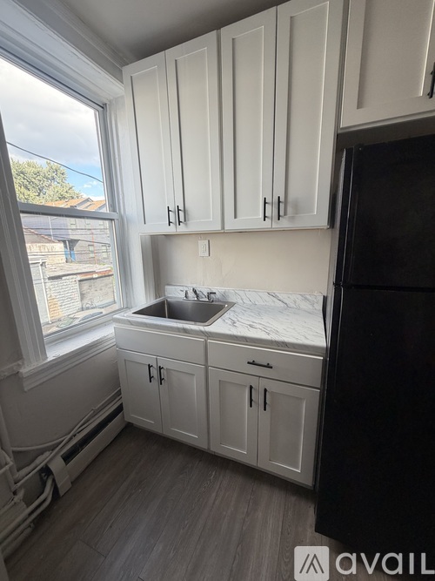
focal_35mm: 14
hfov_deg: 85.7
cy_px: 290
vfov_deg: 102.1
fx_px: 235
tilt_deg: -11.8
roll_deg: -1.0
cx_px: 218
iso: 100
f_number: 2.2
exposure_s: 1/121
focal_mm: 2.22
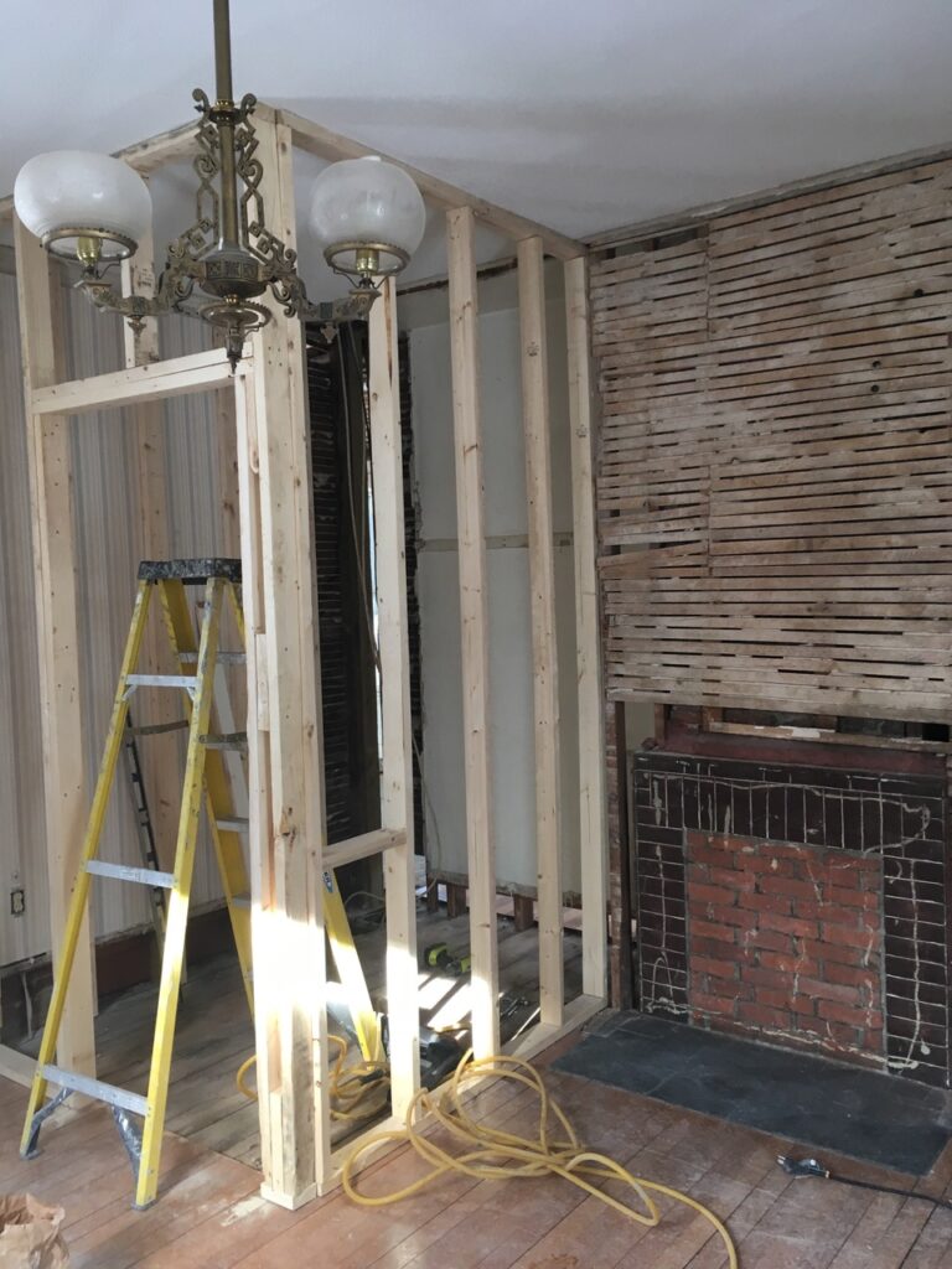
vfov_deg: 61.7
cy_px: 634
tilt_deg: -4.3
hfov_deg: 48.2
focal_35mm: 29
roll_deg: +2.1
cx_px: 476
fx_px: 1063
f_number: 2.2
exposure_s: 1/30
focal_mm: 4.15
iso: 32
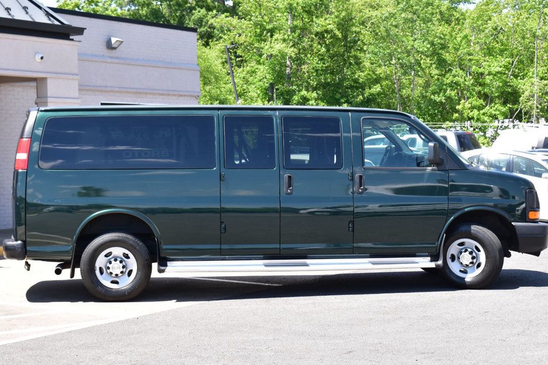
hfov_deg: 28.3
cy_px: 173
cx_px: 269
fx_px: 1089
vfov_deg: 19.0
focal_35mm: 72
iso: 400
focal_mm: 45
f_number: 10
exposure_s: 1/200
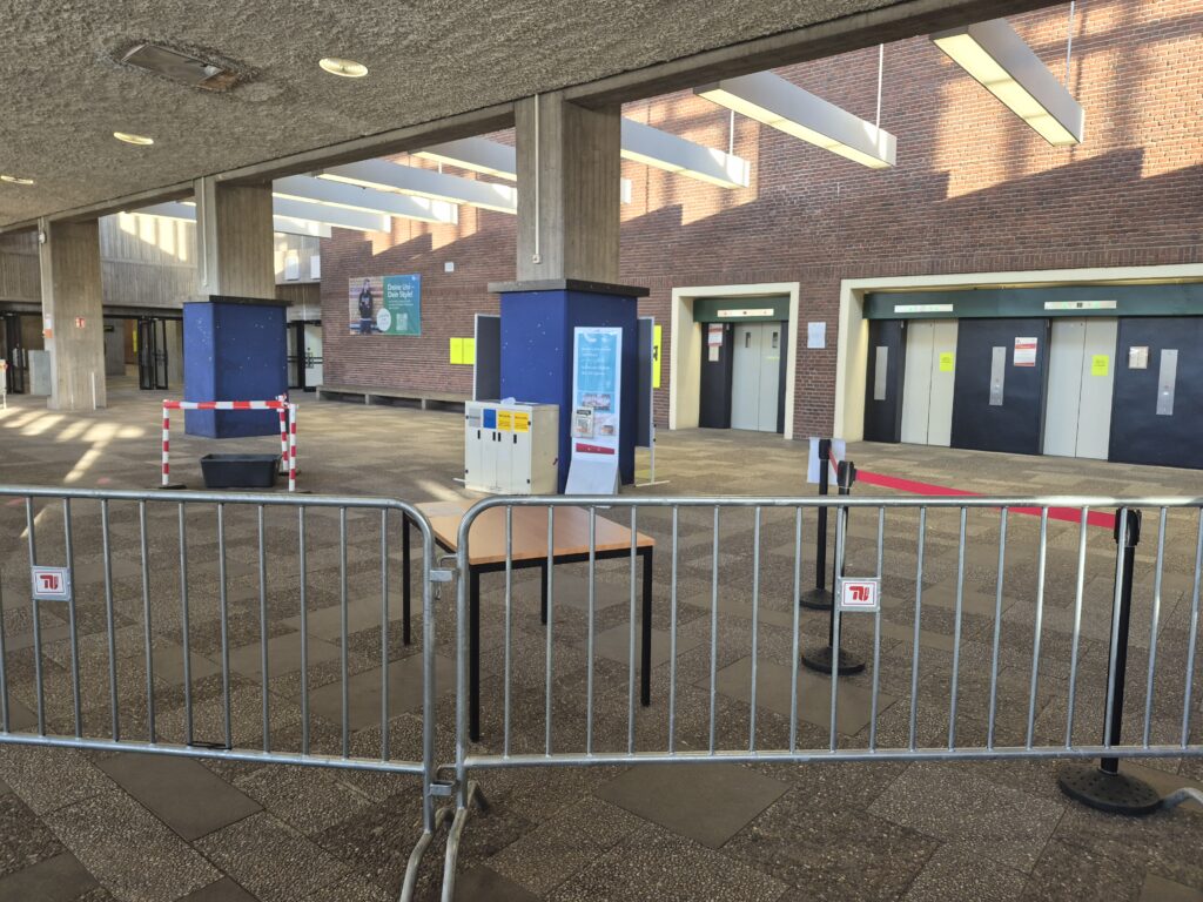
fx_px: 799
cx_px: 602
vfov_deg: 58.9
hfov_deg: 73.9
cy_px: 451
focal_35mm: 23
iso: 160
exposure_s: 1/100
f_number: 1.8
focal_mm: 5.4
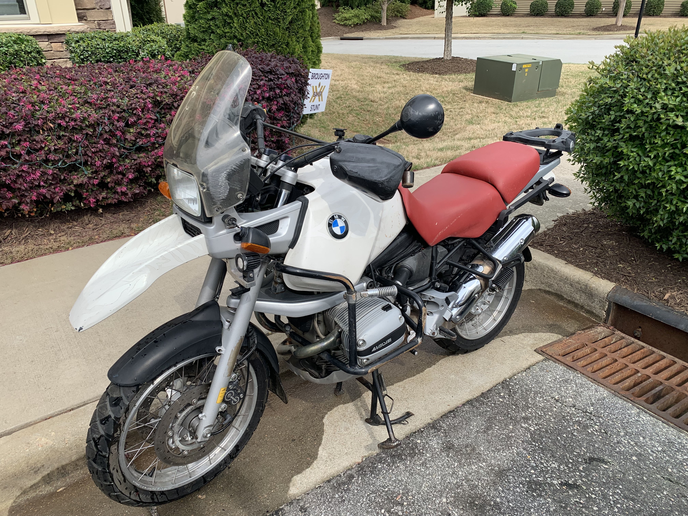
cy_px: 258
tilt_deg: -26.0
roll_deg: +2.7
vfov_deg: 53.1
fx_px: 517
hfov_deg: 67.3
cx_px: 344
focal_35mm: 26
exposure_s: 1/1054
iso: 25
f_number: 1.8
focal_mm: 4.25
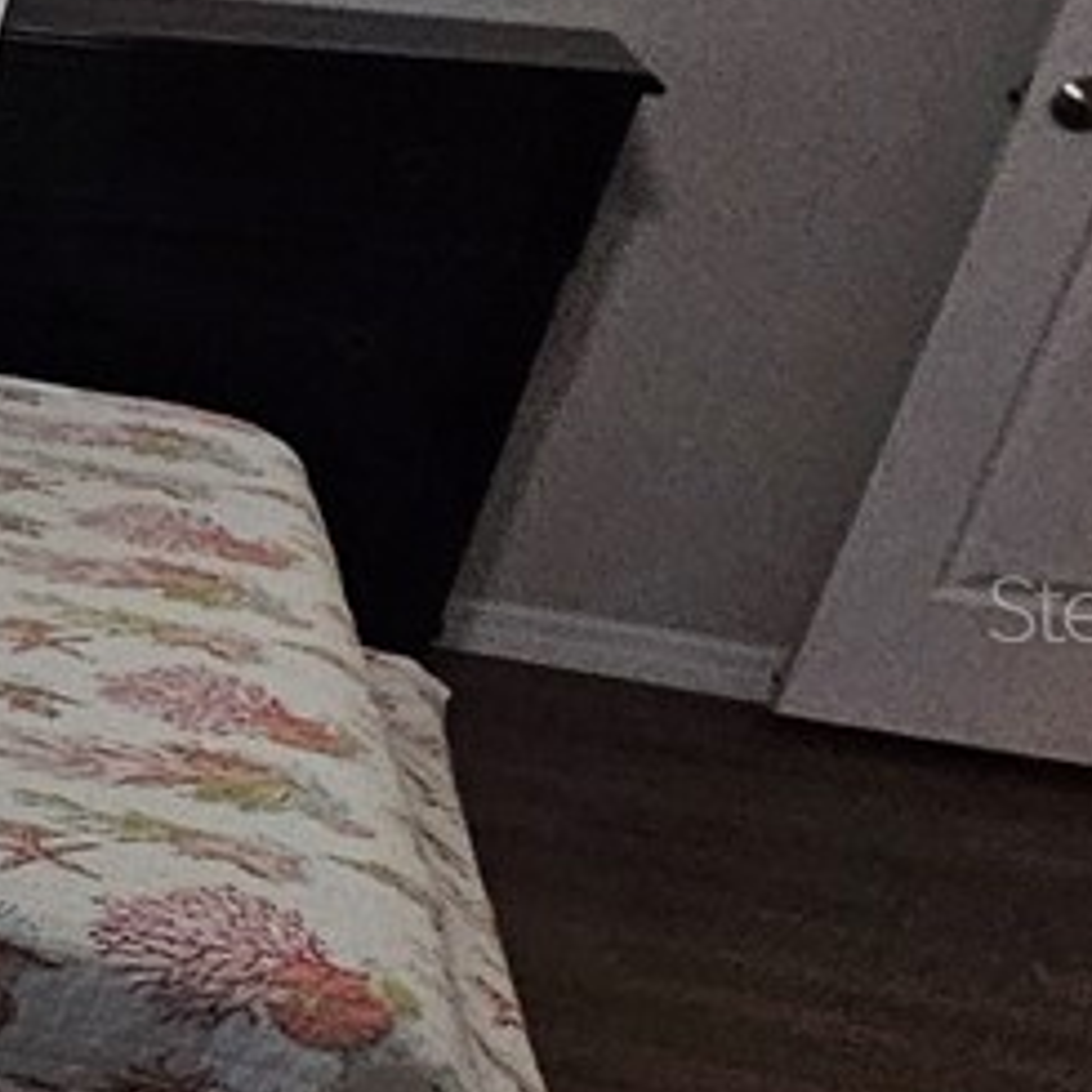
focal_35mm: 75
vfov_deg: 23.0
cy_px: 606
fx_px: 2677
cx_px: -2157
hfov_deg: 11.7
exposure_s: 1/207
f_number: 2.2
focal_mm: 2.2
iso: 160
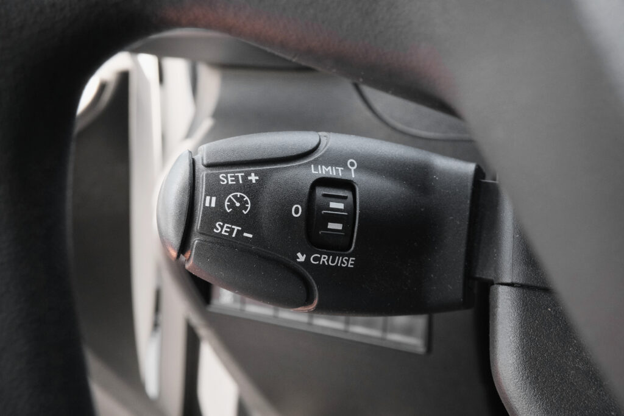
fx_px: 589
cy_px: 208
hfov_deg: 55.8
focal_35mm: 34
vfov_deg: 38.9
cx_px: 312
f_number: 9
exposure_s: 1/80
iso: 2000
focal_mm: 22.8
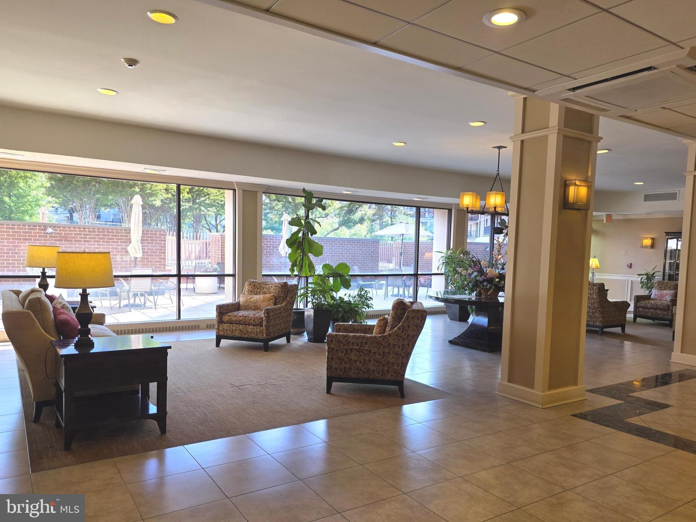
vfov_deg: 58.9
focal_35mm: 23
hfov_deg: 73.9
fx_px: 462
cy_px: 261
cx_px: 348
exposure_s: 1/120
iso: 50
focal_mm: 6.3
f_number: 1.7
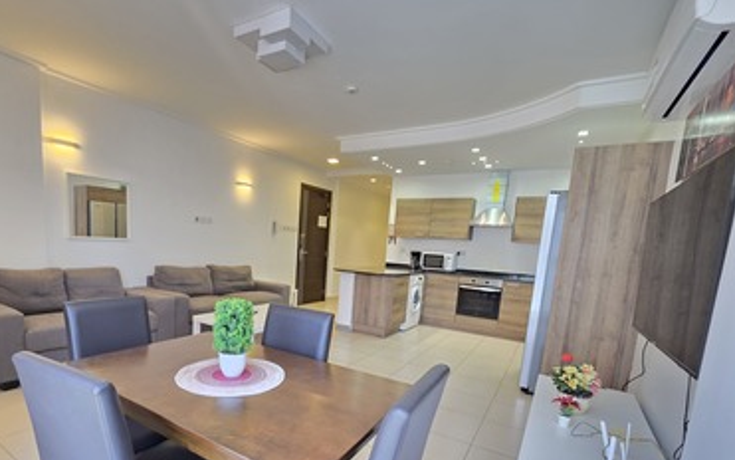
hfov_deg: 93.8
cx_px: 318
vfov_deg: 66.8
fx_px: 341
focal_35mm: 17
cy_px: 292
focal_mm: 2.2
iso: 200
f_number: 1.9
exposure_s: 1/50
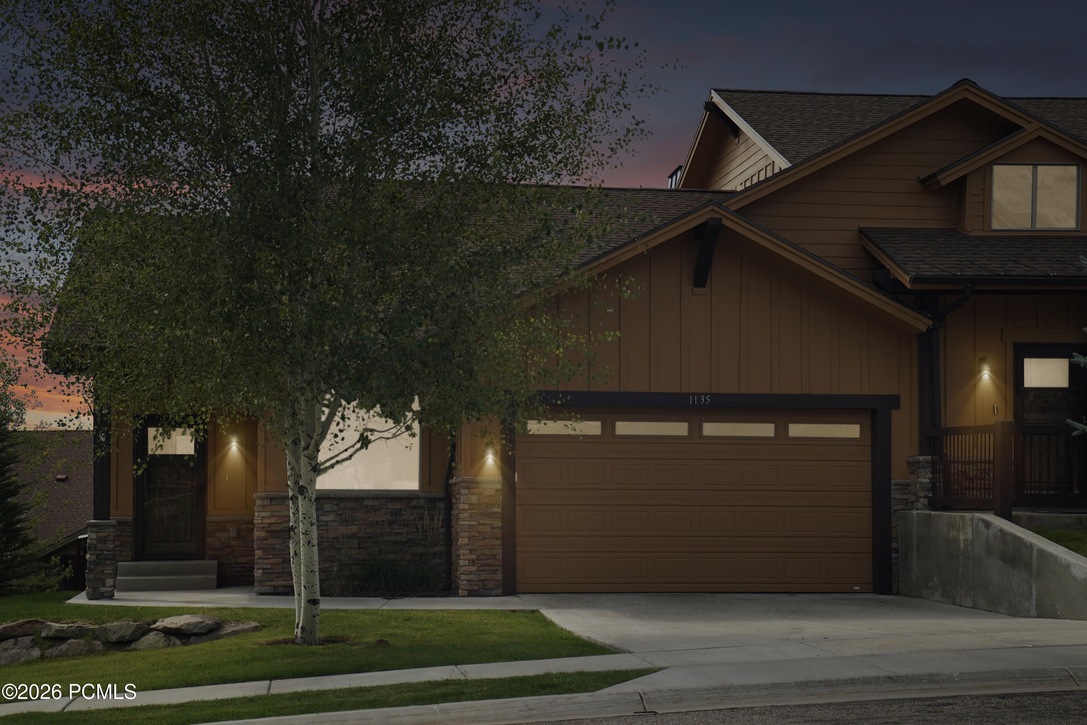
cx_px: 544
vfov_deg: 26.5
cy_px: 362
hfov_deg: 38.9
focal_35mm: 51
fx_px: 1540
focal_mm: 34
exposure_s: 1/160
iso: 100
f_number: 5
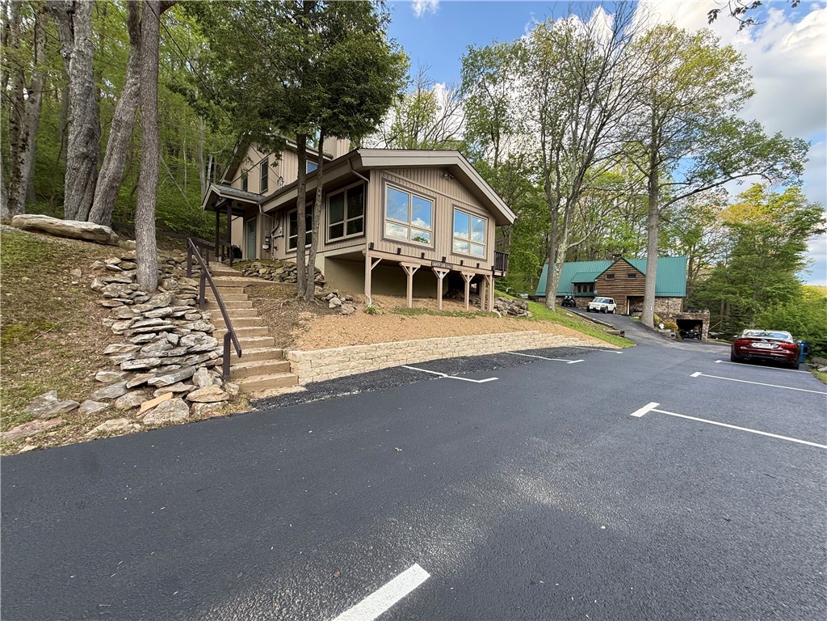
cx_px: 414
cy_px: 310
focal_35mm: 14
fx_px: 334
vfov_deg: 85.7
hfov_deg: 102.1
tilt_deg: -0.6
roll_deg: -1.3
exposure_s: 1/125
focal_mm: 2.22
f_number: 2.2
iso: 50
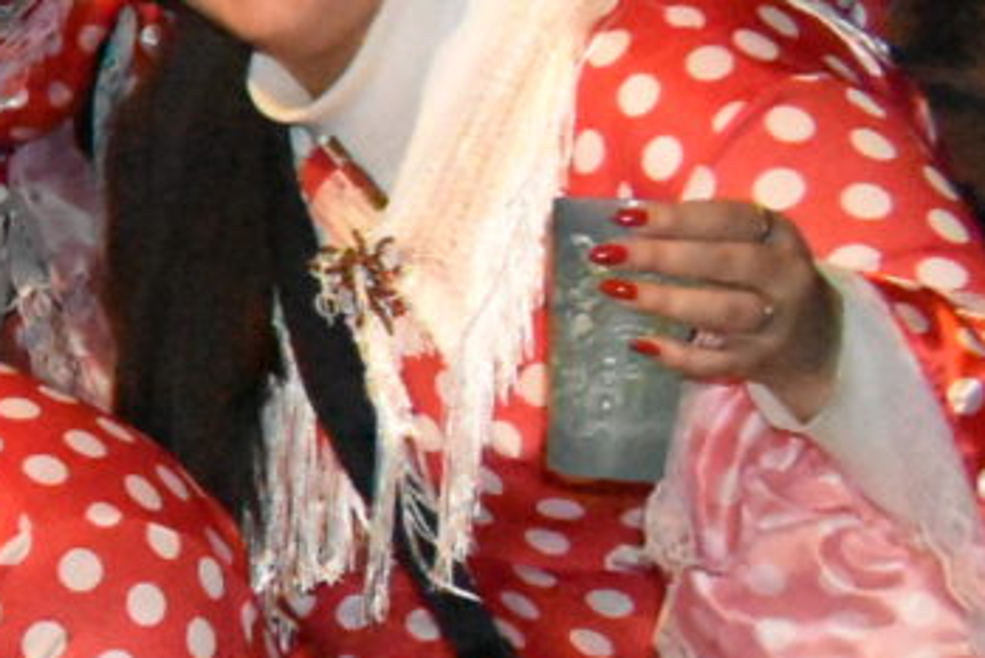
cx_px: -2252
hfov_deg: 8.3
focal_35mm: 198
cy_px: 241
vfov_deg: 6.9
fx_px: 5419
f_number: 5.6
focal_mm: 18
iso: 10000
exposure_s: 1/60
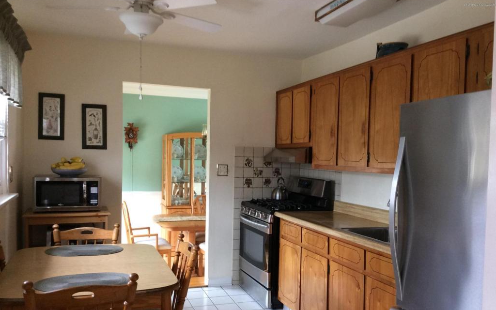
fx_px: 460
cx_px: 248
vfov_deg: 37.2
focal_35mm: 34
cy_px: 179
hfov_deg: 56.7
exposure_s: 1/24
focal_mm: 3.3
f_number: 2.4
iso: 80
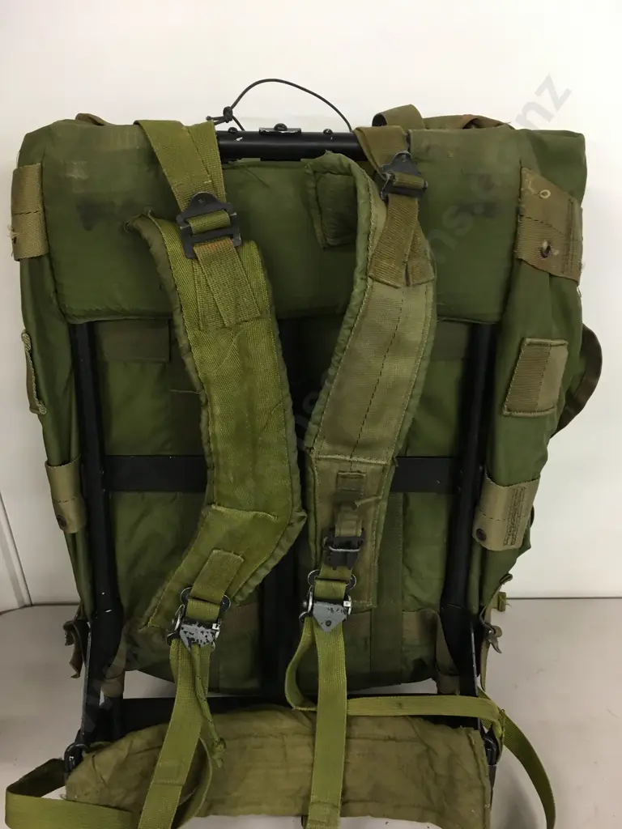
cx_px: 311
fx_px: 695
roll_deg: -1.6
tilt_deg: -30.8
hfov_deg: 48.2
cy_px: 414
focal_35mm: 29
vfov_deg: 61.7
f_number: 2.2
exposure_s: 1/17
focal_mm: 4.15
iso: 64
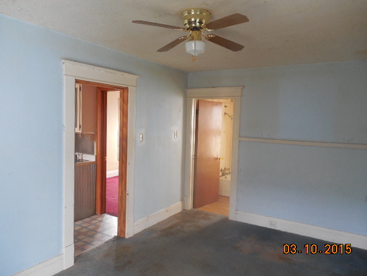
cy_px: 138
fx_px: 265
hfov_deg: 69.4
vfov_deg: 54.9
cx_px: 184
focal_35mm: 25
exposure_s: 1/25
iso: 400
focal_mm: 4.5
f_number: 3.3
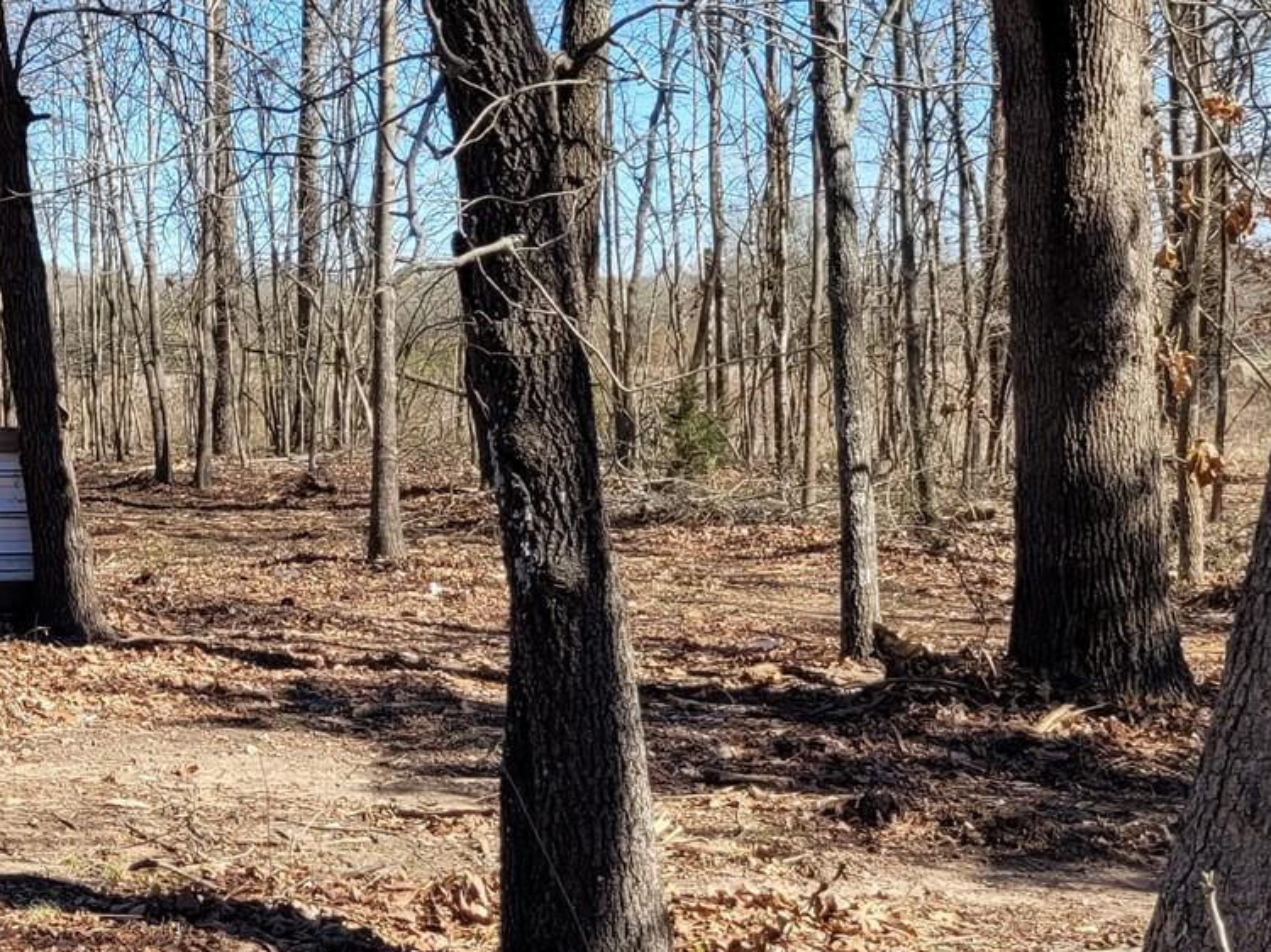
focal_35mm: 71
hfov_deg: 23.6
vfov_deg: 20.6
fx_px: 2606
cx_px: -449
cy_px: 296
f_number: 1.8
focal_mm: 5.4
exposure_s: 1/1276
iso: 40
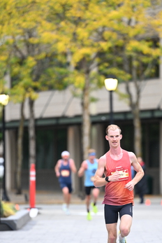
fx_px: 2135
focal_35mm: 317
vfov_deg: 6.5
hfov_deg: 4.3
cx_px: 109
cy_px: 162
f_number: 2.8
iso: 1600
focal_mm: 200
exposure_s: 1/640
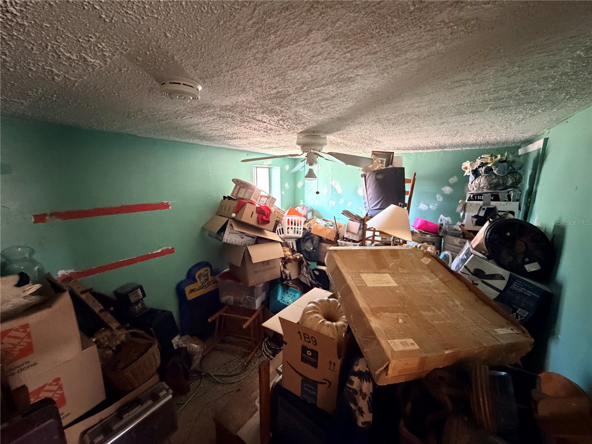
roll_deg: +0.6
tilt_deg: -10.4
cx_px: 296
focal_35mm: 14
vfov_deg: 85.7
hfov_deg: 102.1
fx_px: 239
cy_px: 222
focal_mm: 2.22
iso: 1250
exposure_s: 1/44
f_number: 2.2
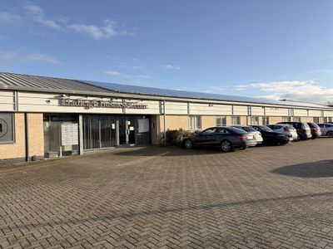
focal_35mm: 26
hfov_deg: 67.3
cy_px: 124
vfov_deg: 53.1
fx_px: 250
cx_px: 166
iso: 50
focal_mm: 5.96
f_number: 1.6
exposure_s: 1/2538
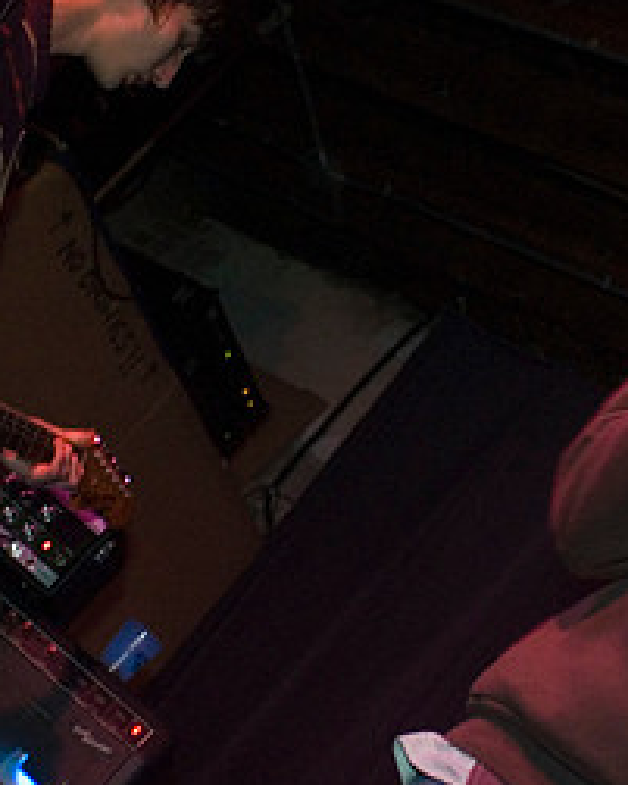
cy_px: 275
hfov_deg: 23.3
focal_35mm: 65
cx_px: 475
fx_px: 1509
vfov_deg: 29.0
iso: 800
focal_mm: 20
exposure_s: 1/15
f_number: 2.8
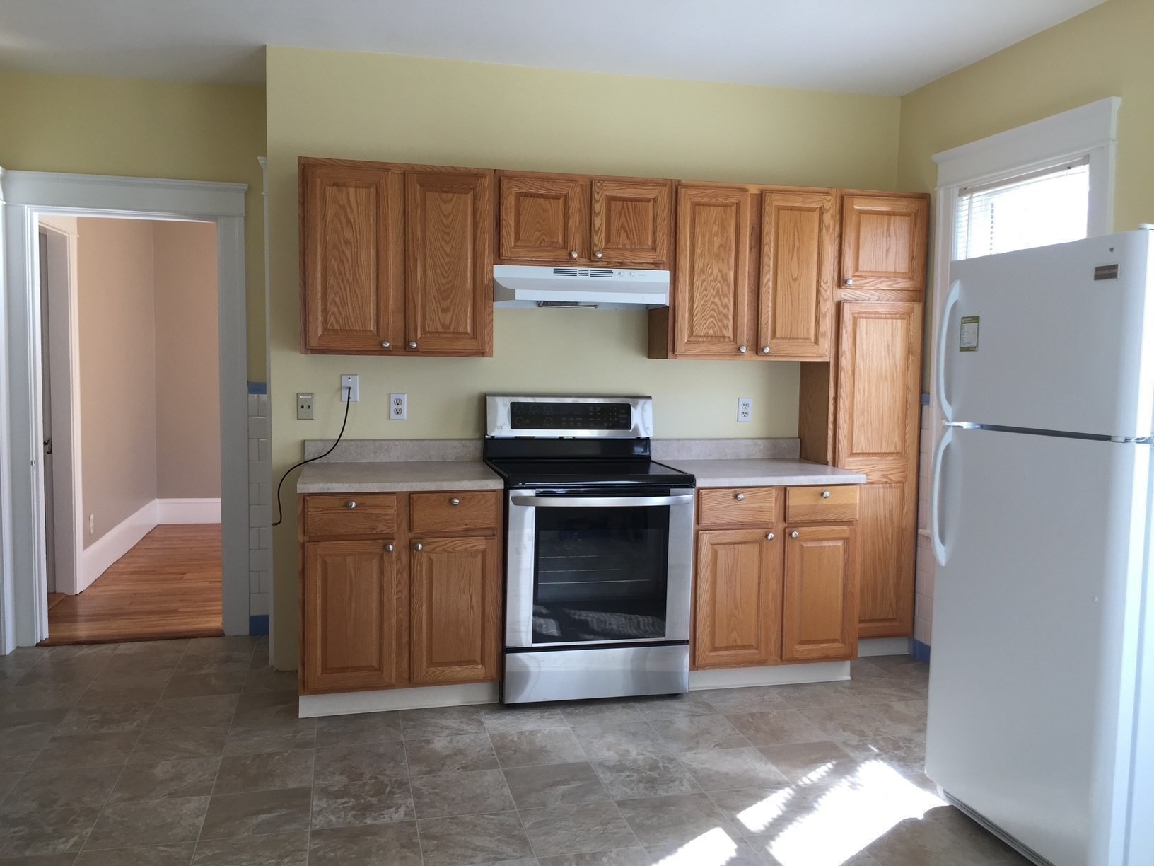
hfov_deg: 61.7
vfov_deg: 48.2
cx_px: 577
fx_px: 967
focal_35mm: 29
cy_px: 433
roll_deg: -0.1
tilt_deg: -3.6
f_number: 2.2
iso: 40
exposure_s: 1/60
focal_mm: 4.15
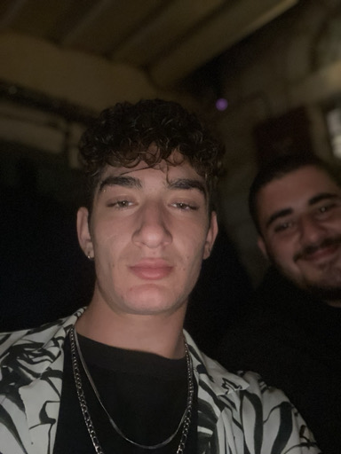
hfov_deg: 46.8
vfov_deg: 60.0
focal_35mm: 30
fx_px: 394
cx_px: 170
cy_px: 227
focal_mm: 2.71
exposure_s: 1/18
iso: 640
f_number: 2.2
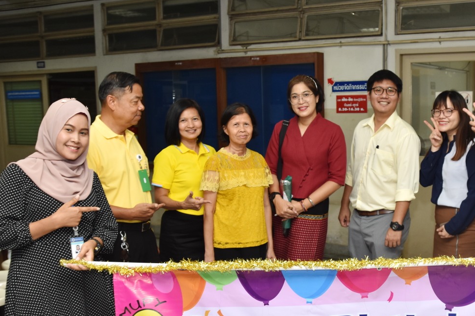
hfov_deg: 41.8
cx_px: 339
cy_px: 200
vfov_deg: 29.1
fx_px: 607
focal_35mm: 46
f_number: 5
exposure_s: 1/80
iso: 400
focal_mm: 20
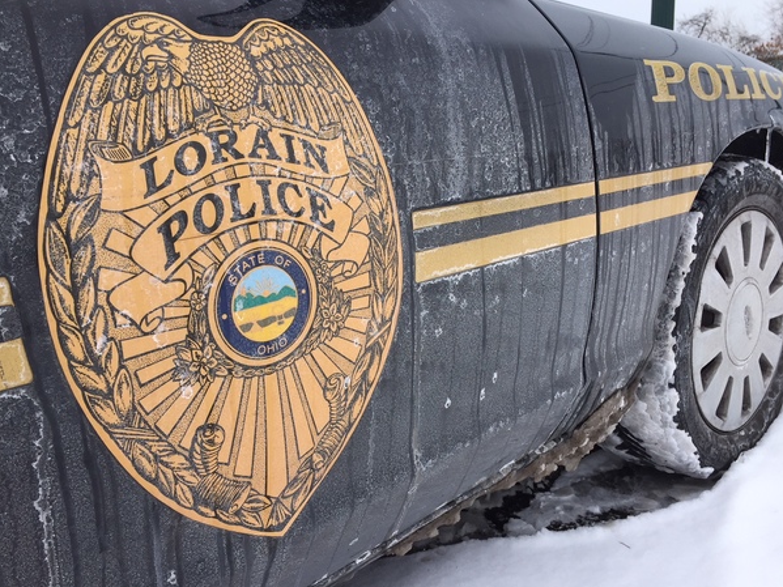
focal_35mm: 31
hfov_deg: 58.3
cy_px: 293
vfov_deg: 45.4
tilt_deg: -13.9
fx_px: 701
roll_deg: +1.5
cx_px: 413
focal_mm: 4.15
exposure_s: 1/842
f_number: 2.2
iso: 32
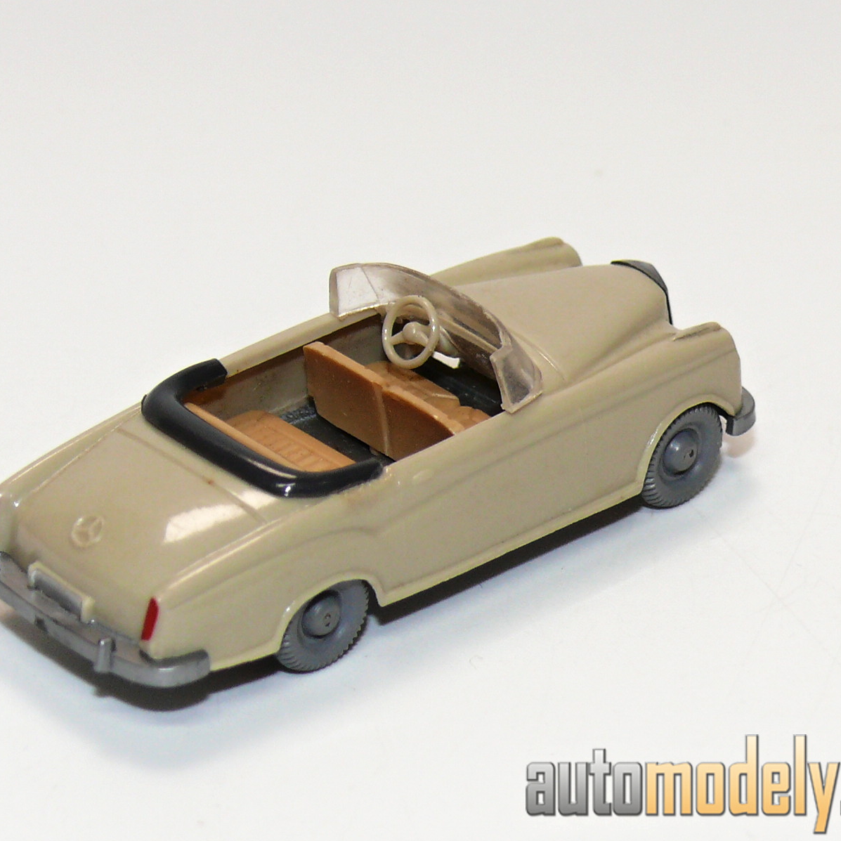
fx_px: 4645
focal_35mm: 169
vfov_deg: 10.3
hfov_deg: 10.3
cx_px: 364
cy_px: 421
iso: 100
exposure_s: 1/30
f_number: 4
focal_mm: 16.8
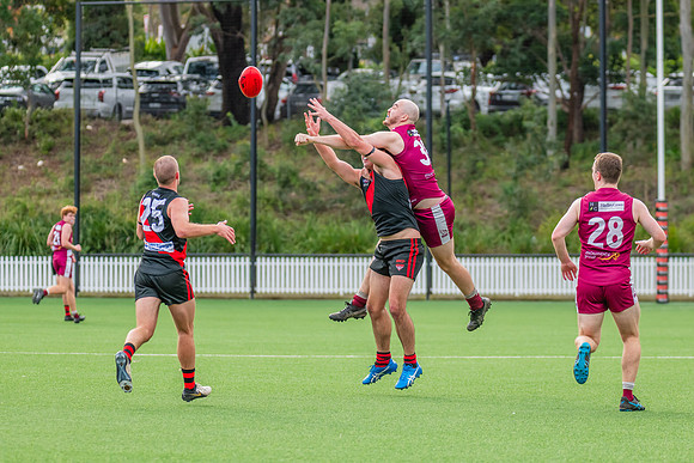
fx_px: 4384
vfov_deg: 6.0
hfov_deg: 9.1
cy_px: 187
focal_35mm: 227
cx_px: 378
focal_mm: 190
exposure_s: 1/1250
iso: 800
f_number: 5
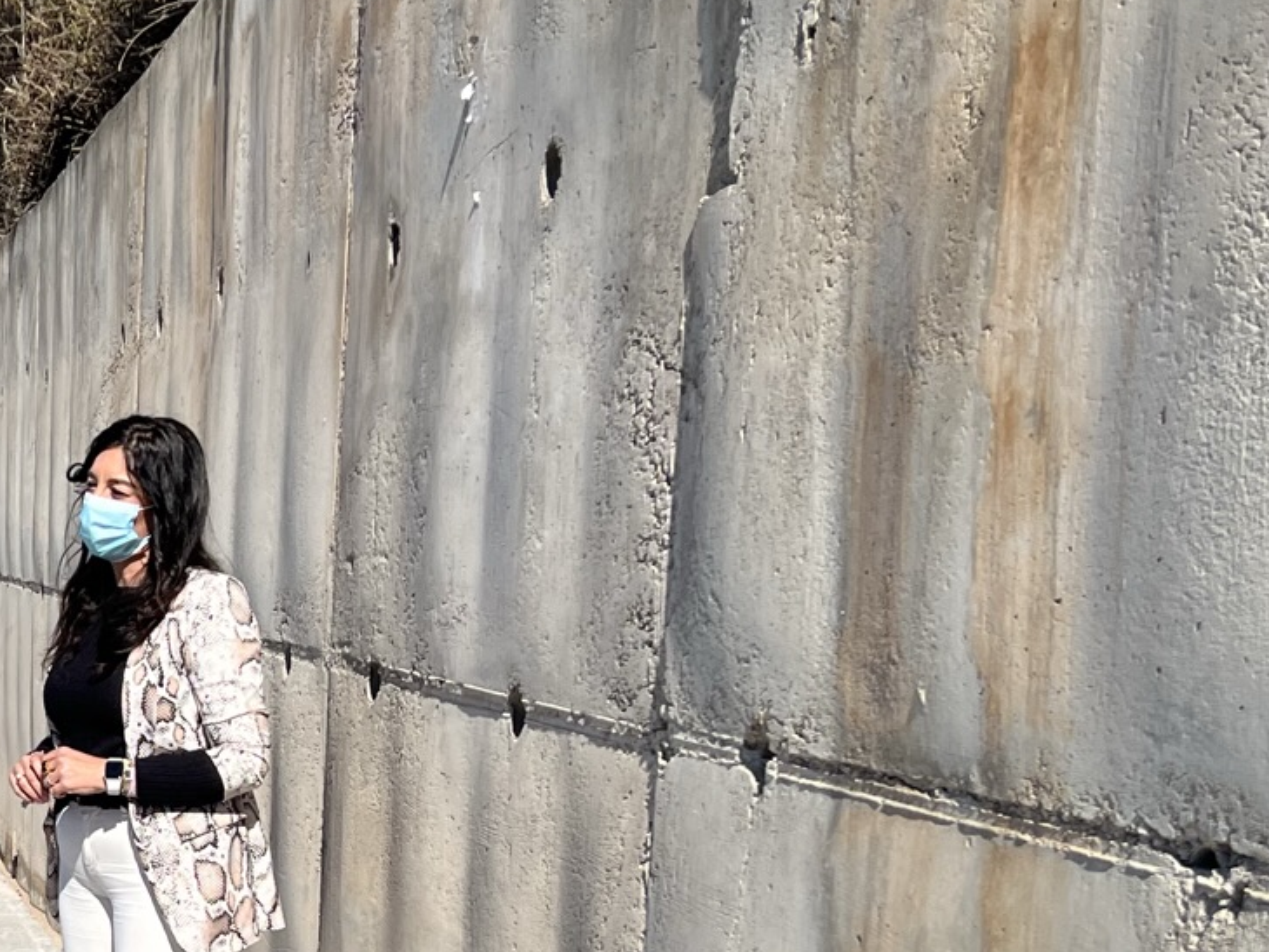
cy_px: 1011
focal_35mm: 73
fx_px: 2677
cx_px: -207
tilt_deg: -6.5
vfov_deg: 19.4
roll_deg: -0.5
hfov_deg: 24.5
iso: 50
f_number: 1.5
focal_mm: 5.7
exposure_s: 1/6993
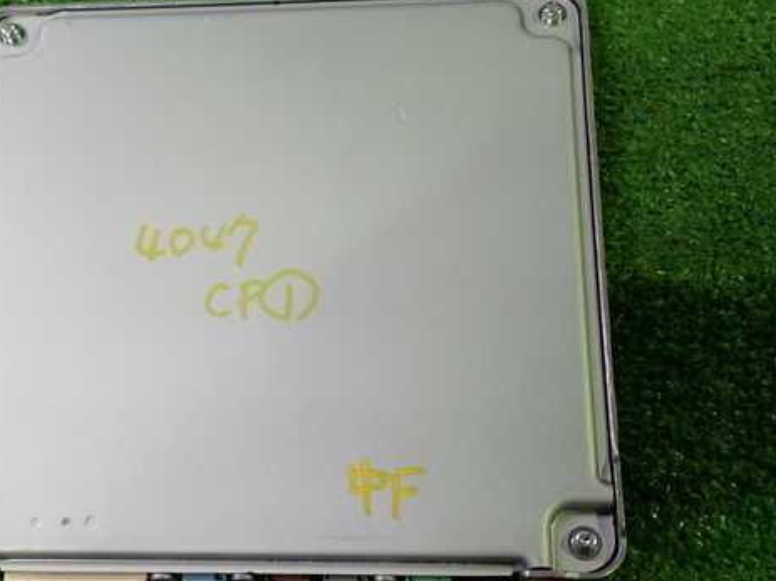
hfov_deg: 33.6
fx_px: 1277
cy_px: 318
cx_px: 278
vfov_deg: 25.6
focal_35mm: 57
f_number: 2.9
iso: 320
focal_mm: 7.84
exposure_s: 1/40
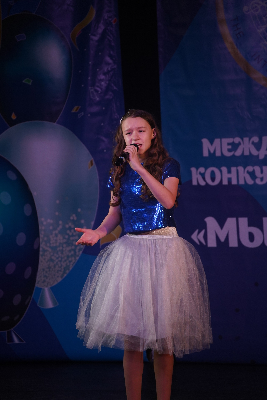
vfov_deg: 8.6
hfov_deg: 5.7
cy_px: 200
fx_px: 2659
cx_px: 134
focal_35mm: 239
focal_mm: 239
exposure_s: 1/250
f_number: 6.3
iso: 1600
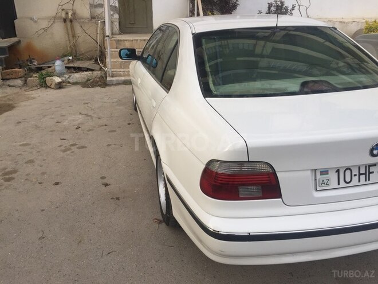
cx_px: 189
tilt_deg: -24.3
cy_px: 142
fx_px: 317
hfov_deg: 61.7
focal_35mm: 29
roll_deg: -1.7
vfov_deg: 48.2
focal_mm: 4.15
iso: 32
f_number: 2.2
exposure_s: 1/439
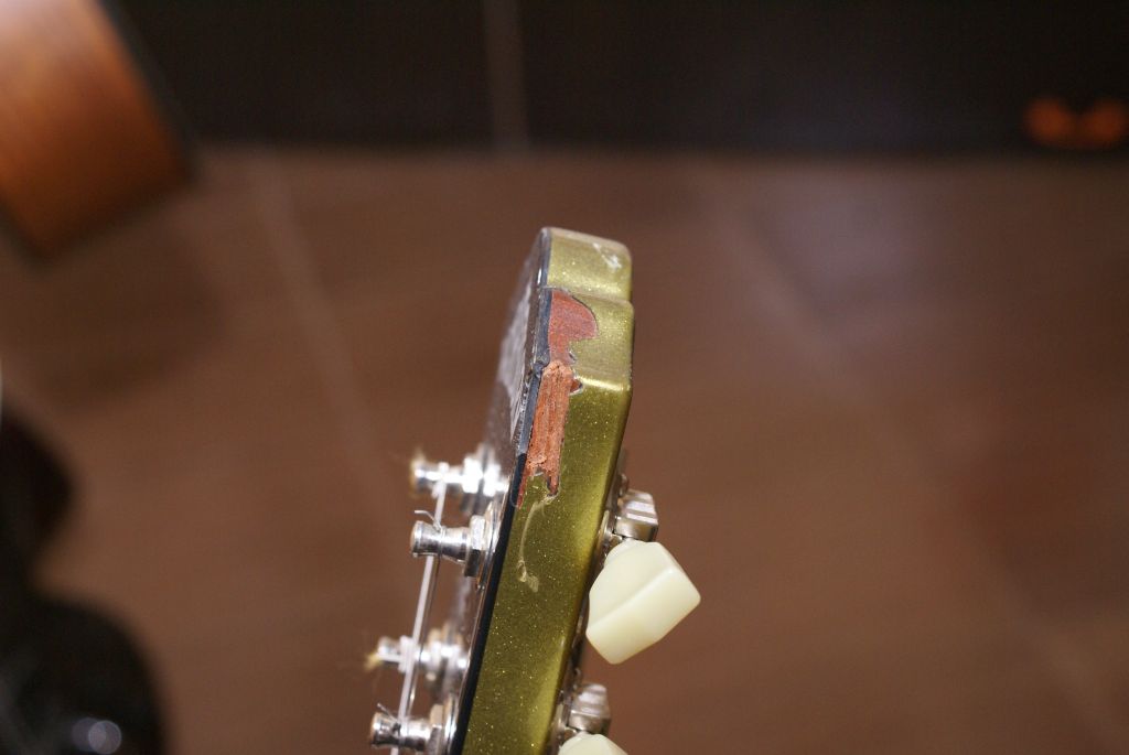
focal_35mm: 60
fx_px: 1884
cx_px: 564
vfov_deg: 22.7
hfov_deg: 33.4
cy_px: 378
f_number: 5.6
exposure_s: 1/60
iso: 400
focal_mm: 40
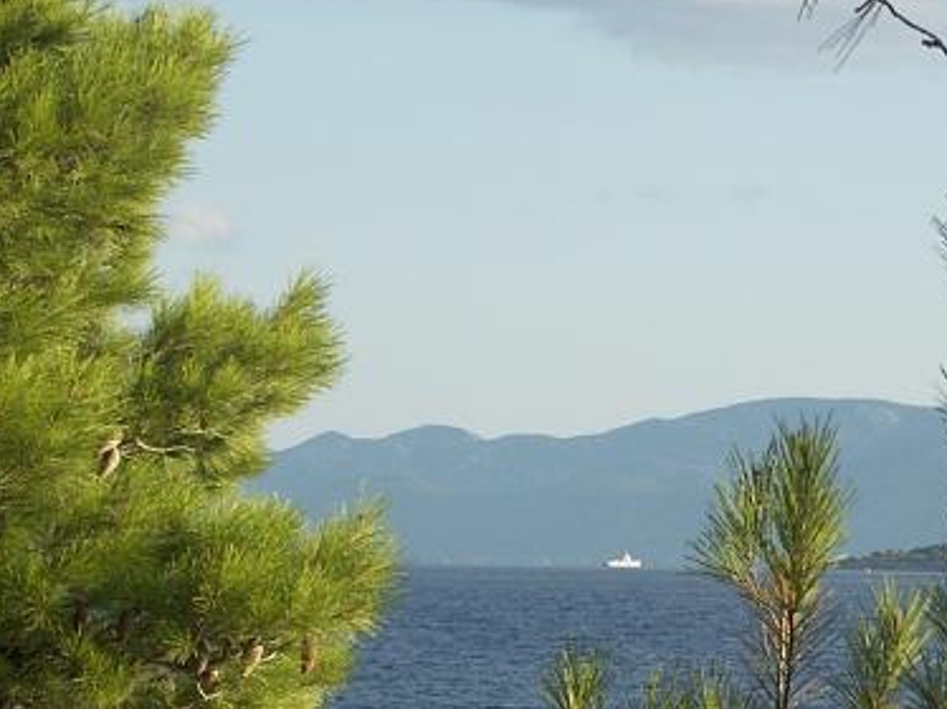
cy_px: 590
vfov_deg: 7.4
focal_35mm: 200
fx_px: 5468
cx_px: 818
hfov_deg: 9.9
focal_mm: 18.79
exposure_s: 1/160
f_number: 6.3
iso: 64
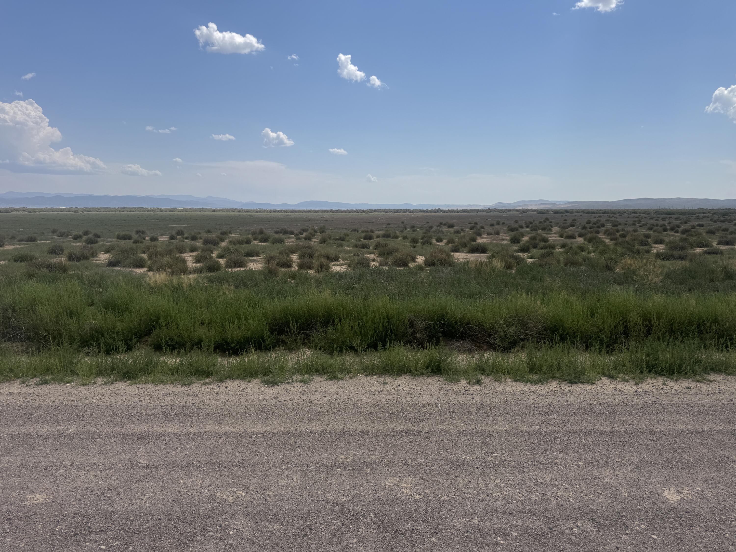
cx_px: 368
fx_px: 510
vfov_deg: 56.8
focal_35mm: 24
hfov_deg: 71.6
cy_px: 276
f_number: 1.78
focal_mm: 6.76
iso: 80
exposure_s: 1/7937
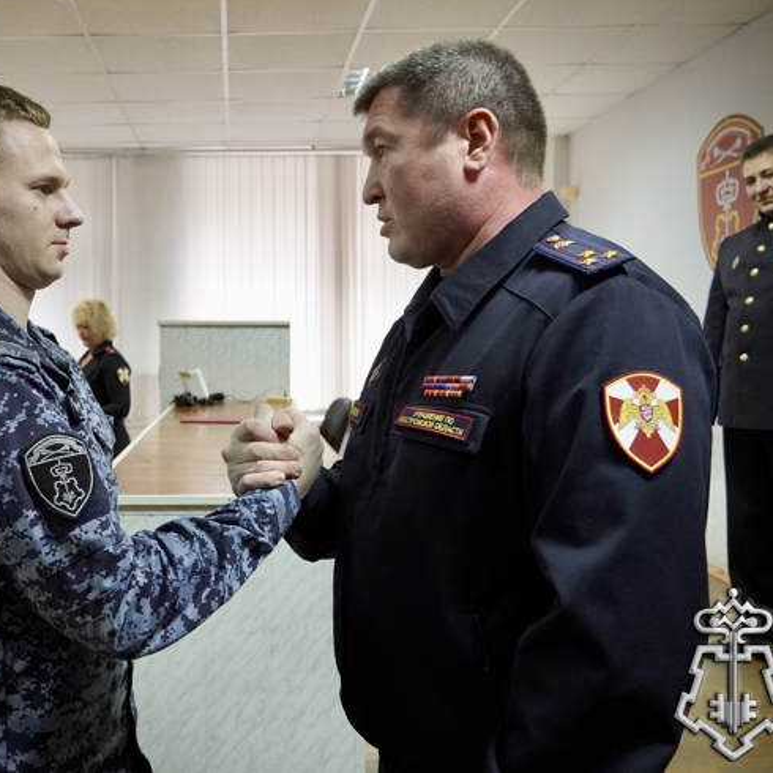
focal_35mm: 39
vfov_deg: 42.8
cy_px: 380
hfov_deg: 42.1
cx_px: 241
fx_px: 985
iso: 3200
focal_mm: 20
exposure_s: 1/160
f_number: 4
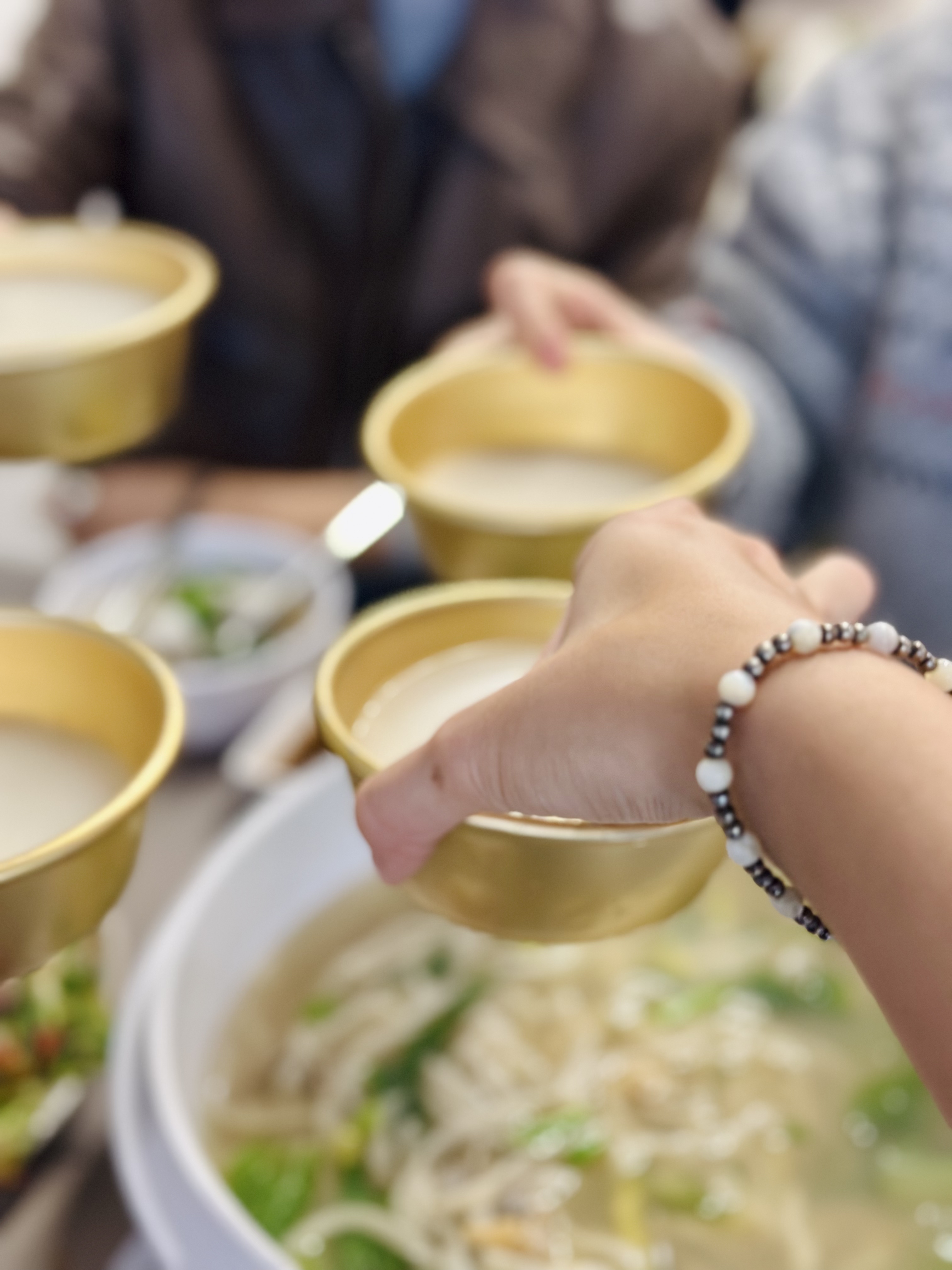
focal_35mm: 48
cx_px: 476
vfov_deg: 39.7
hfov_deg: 30.3
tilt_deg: -35.2
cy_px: 635
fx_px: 1760
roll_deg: +0.1
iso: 320
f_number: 1.78
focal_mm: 6.86
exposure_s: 1/60
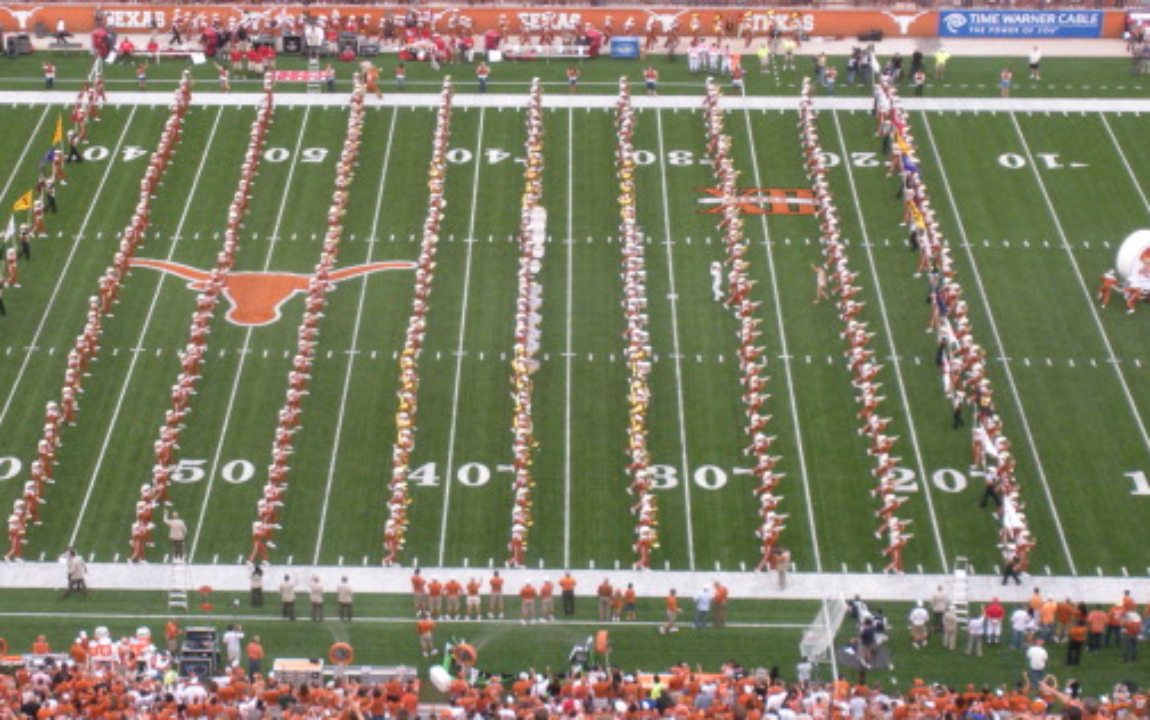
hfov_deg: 24.1
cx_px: 499
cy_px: 312
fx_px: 2696
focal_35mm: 86
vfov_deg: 15.2
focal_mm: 11.2
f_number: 4.6
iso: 276
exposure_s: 1/117
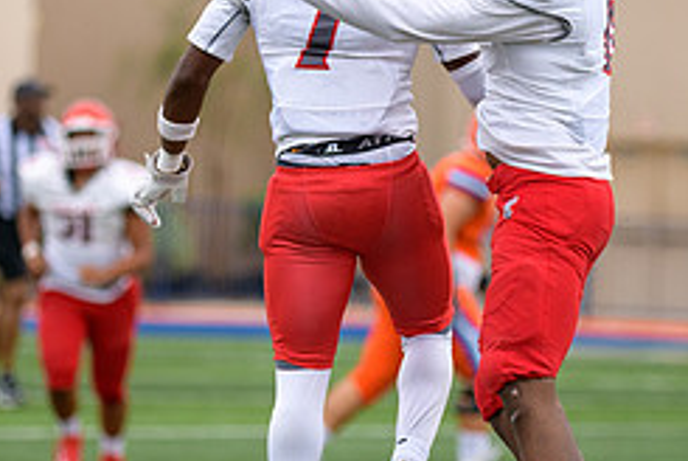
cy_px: 297
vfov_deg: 3.4
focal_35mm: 402
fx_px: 7692
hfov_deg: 5.1
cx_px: 275
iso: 900
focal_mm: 170
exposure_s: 1/1000
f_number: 2.8
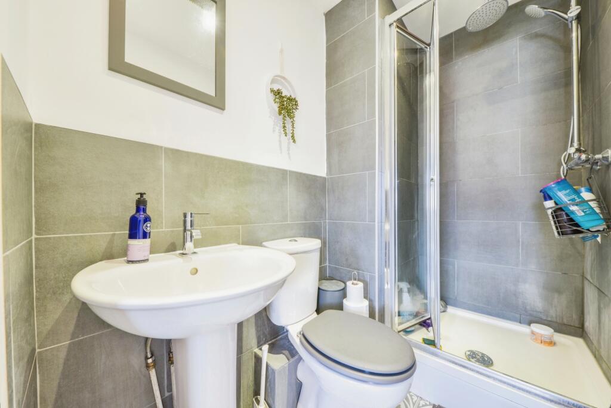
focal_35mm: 12
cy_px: 204
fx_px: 204
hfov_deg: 112.6
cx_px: 306
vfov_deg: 90.0
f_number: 10
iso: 200
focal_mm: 12
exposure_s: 1/3
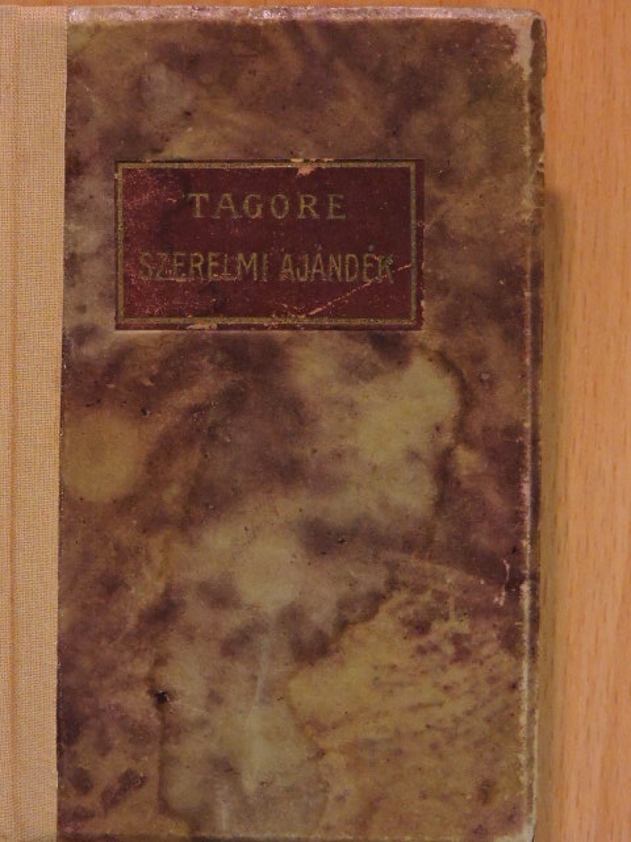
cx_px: 316
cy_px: 421
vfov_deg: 20.7
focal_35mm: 95
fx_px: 2309
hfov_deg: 15.6
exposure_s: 1/100
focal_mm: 17
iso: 1600
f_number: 4.8
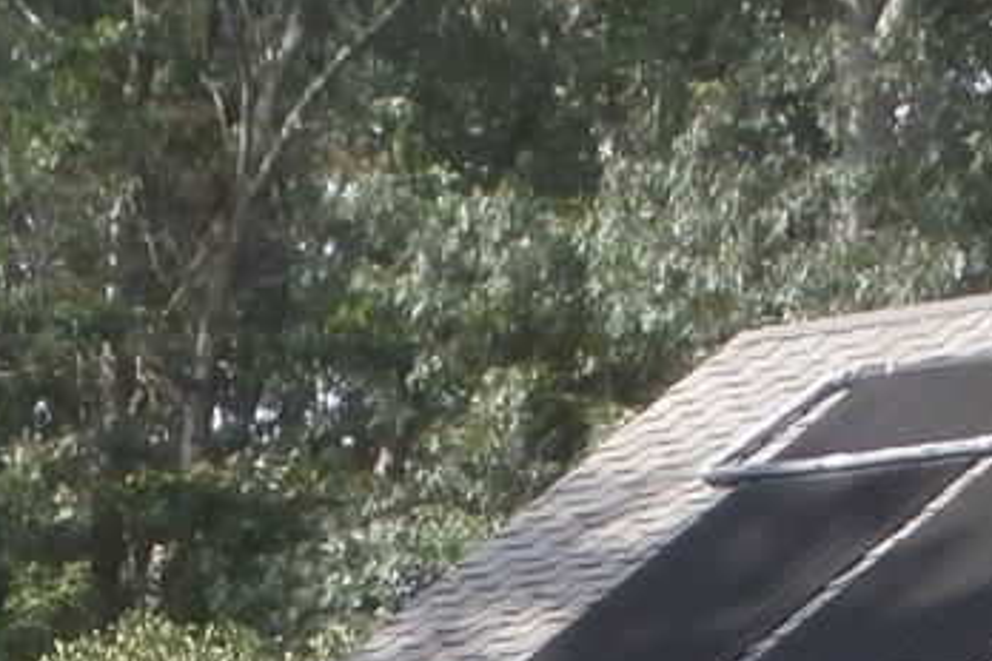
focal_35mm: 288
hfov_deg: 7.1
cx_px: 100
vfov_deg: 4.7
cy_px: 1610
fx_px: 7935
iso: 100
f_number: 4.2
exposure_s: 1/160
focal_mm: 8.29
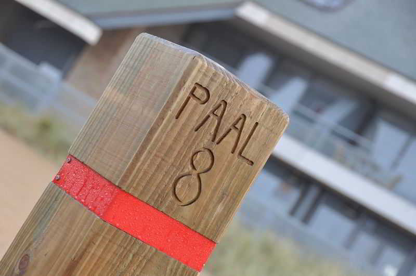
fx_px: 1212
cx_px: 208
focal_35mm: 105
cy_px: 138
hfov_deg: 19.5
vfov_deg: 13.0
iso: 200
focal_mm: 70
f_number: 5
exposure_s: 1/50
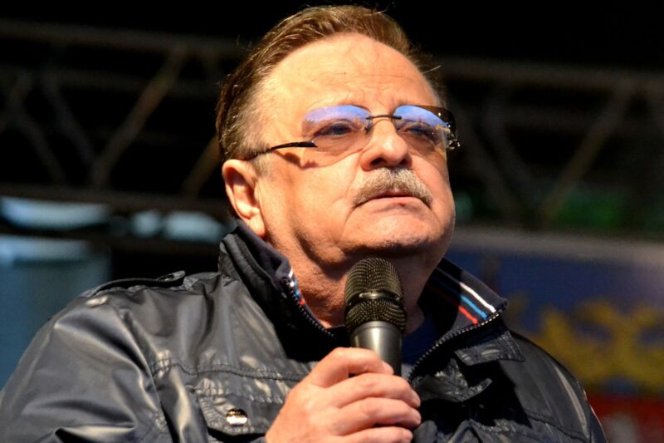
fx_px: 3872
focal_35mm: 210
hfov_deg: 9.8
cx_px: 332
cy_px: 222
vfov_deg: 6.5
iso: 3200
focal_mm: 140
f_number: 4.8
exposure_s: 1/400
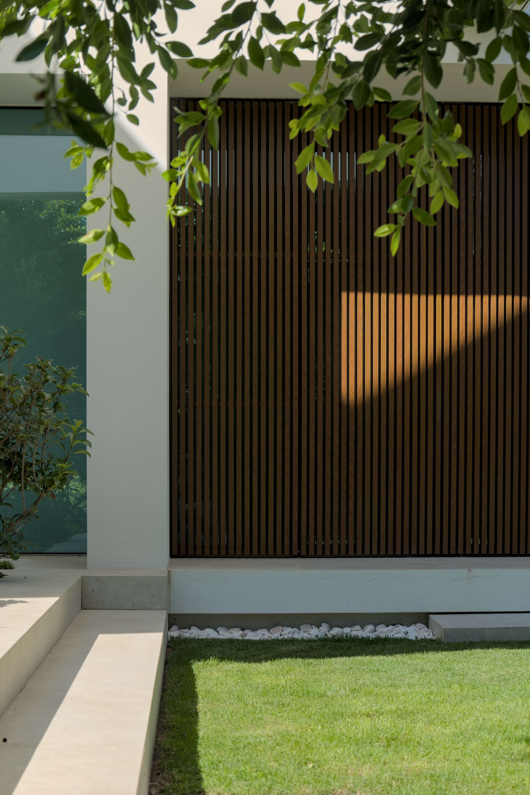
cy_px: 398
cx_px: 265
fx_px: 1325
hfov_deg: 22.6
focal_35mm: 60
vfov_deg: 33.4
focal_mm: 60
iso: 100
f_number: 8
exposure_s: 1/60
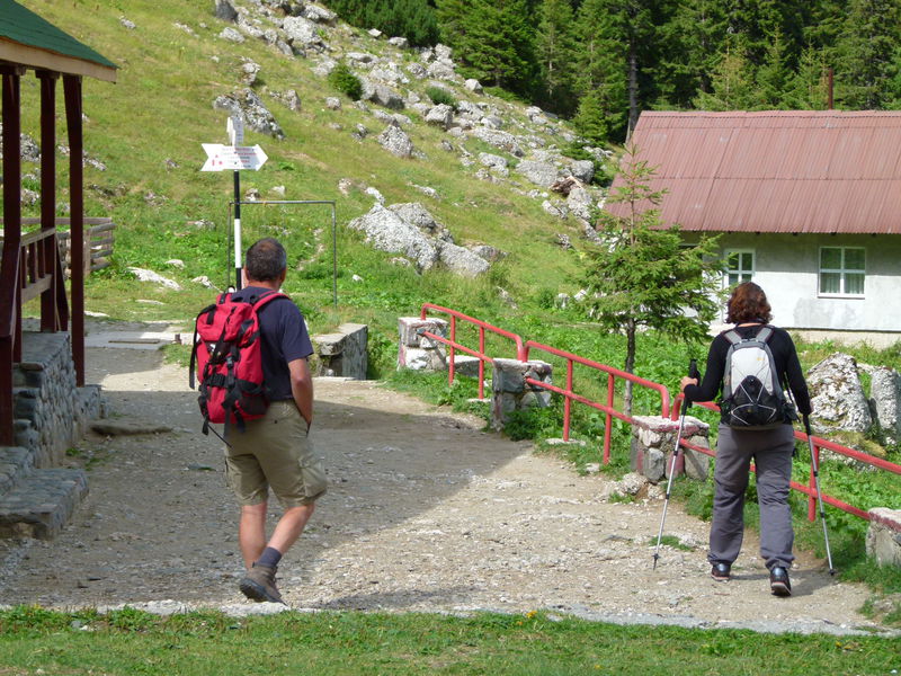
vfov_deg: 13.1
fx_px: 2941
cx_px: 450
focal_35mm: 113
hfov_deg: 17.4
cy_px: 338
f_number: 3.5
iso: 100
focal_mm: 20.4
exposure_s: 1/160
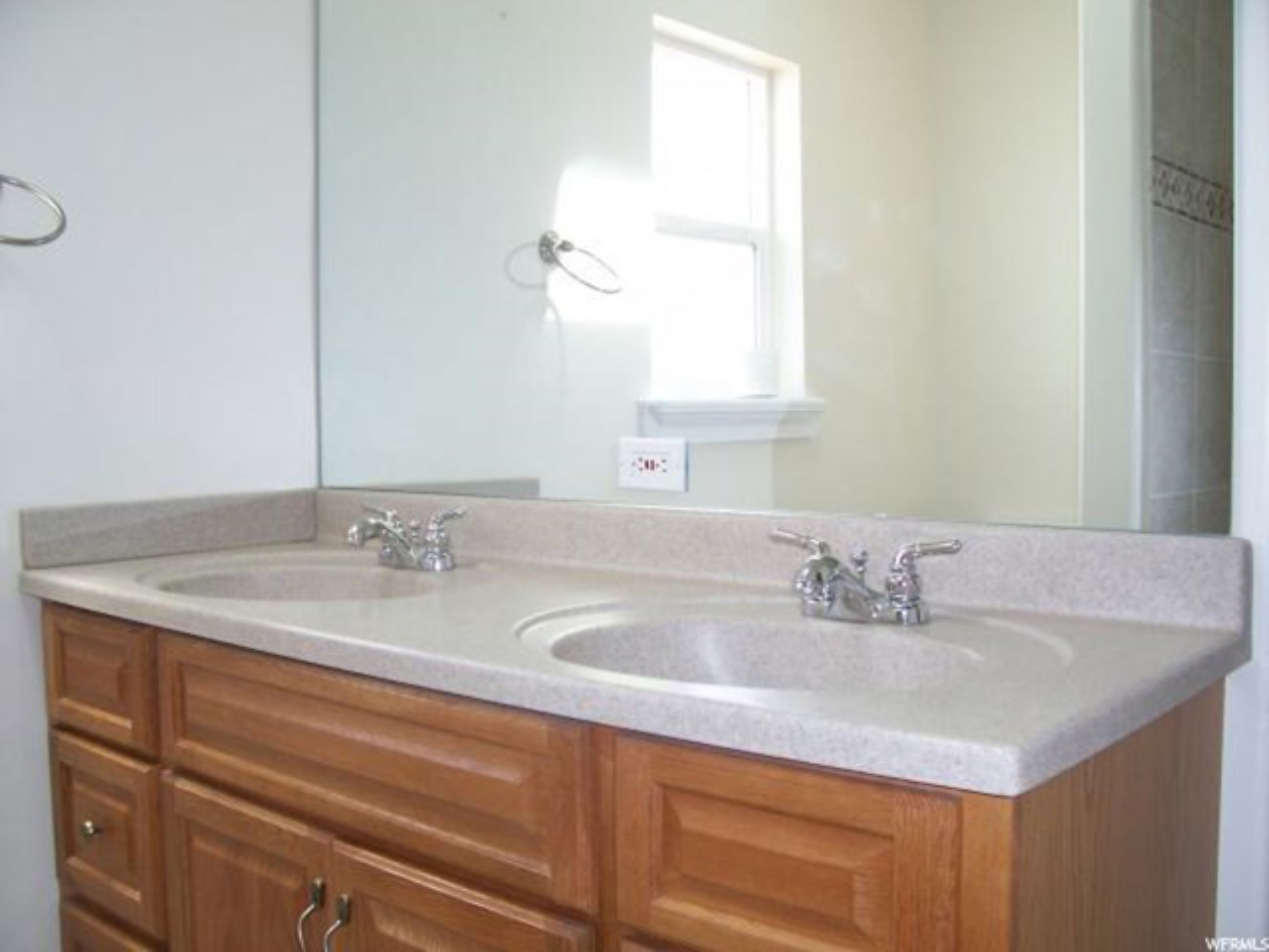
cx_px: 634
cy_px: 476
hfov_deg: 54.0
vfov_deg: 41.8
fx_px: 1246
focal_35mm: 34
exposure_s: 1/90
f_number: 2.7
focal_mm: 5.6
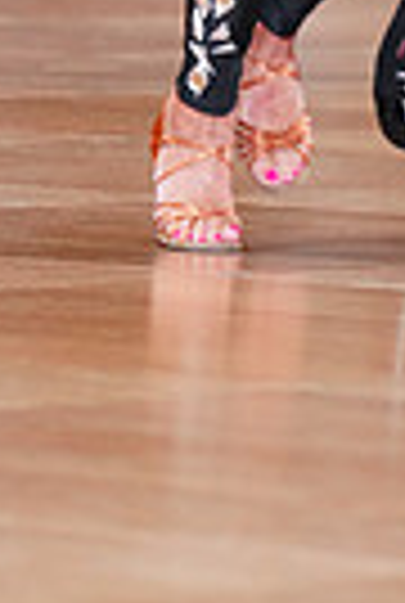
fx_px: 7403
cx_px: 511
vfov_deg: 4.6
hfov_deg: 3.1
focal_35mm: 441
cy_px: -526
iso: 1600
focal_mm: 102
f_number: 2.8
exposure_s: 1/320
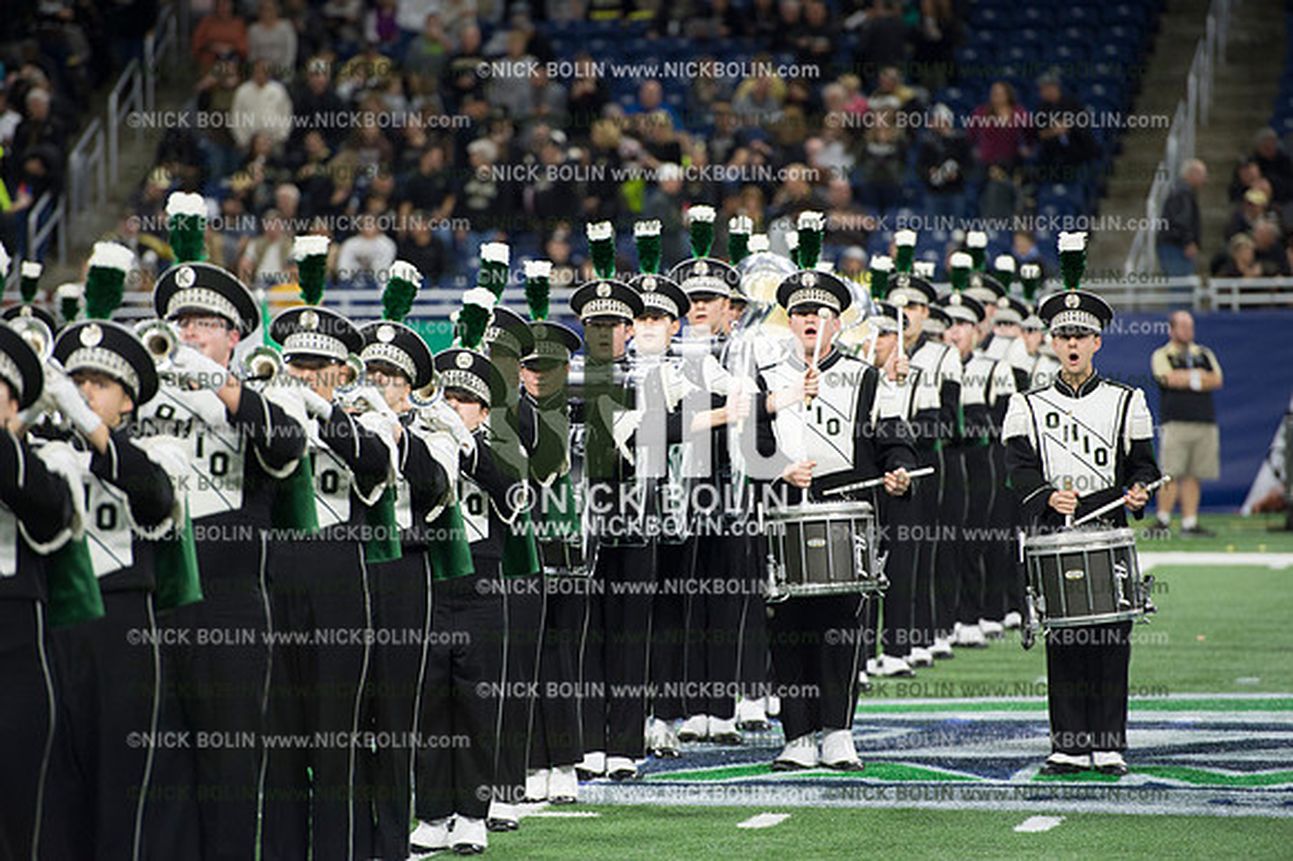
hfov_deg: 10.3
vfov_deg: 6.9
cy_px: 430
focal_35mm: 200
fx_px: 7179
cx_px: 646
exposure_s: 1/1000
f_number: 3.5
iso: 2500
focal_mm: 200
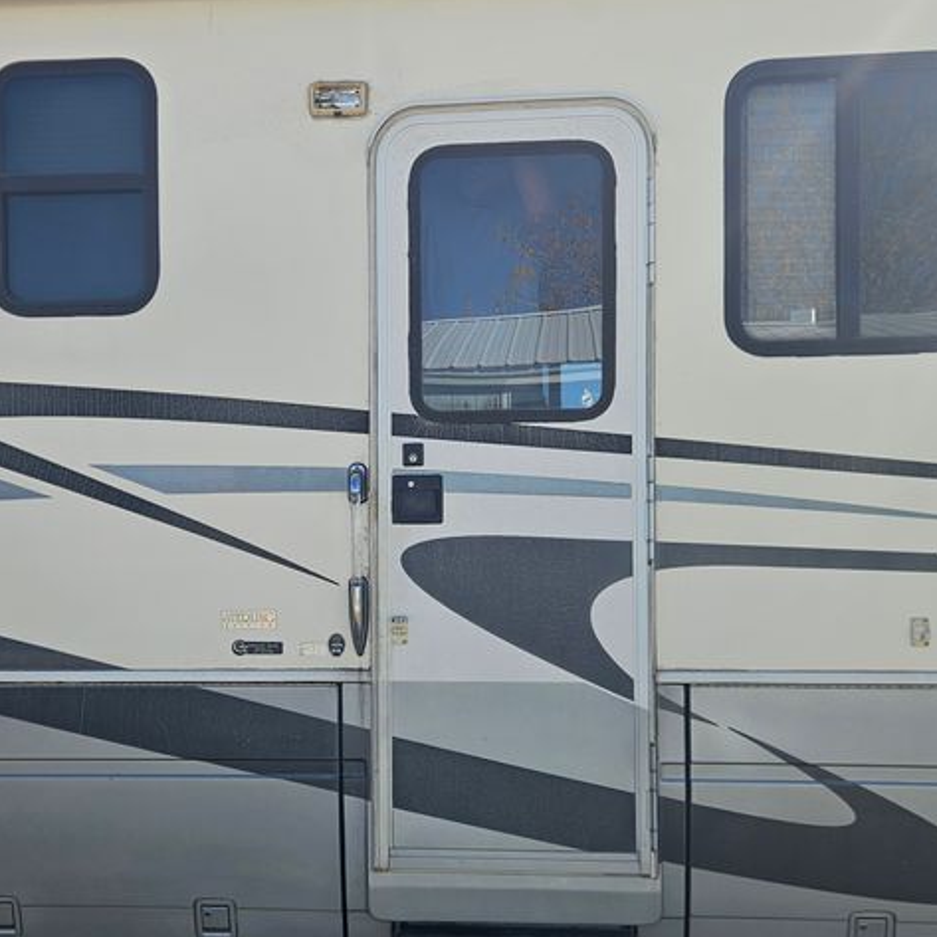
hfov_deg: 38.2
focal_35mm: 44
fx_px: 1347
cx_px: 376
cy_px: 559
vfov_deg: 38.2
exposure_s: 1/1232
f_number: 1.8
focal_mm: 5.4
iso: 25
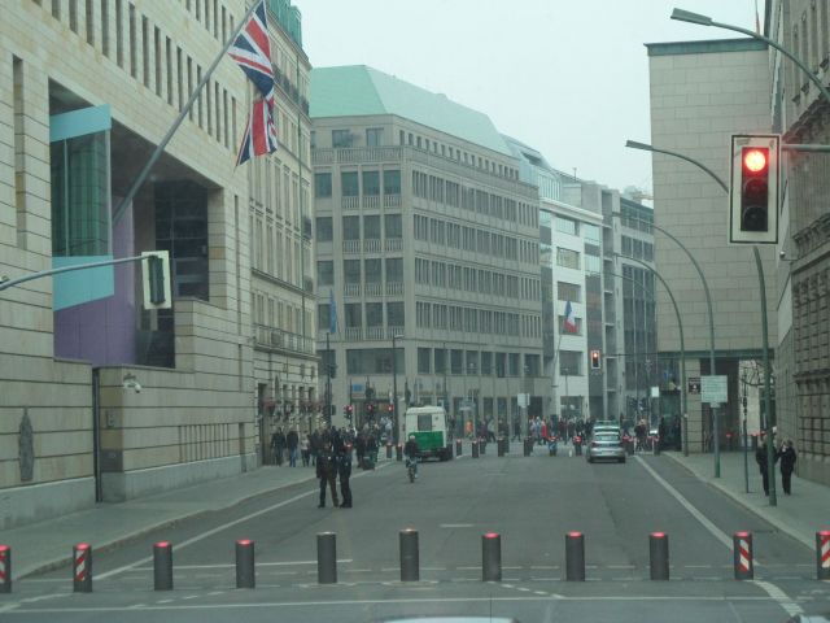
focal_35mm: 120
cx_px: 415
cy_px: 312
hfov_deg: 16.4
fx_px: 2877
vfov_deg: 12.3
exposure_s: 1/60
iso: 100
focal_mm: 20
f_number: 4.4
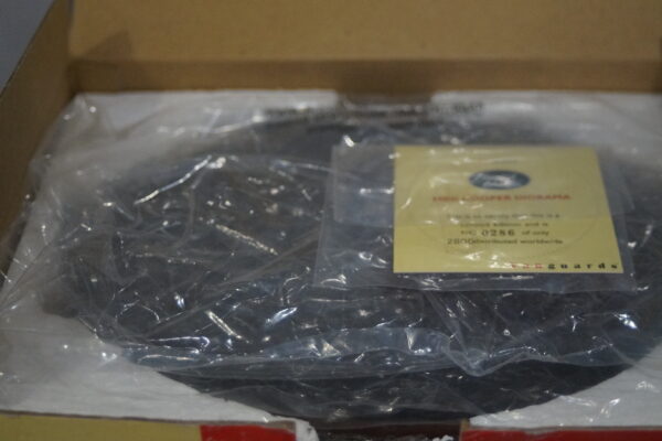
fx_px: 1241
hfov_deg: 29.9
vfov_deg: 20.2
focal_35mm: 68
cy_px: 220
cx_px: 331
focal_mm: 45
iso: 2500
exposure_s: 1/160
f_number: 4.5
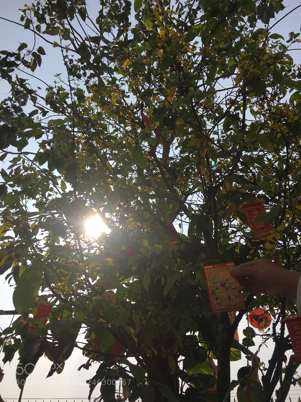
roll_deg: -1.4
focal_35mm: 29
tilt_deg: +43.7
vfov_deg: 61.7
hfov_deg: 48.2
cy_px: 201
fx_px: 336
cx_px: 150
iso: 25
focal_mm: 4.15
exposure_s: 1/3344
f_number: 2.2
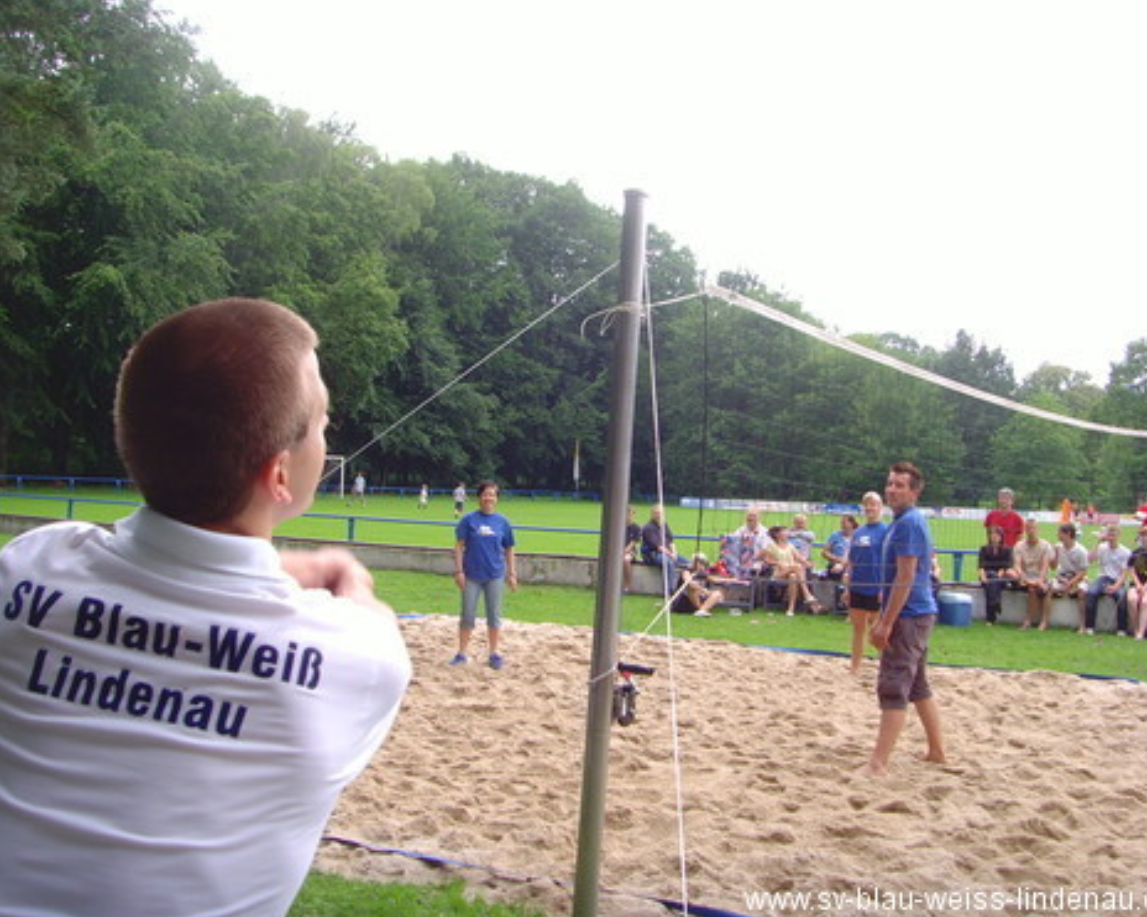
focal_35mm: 41
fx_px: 1392
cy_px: 456
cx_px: 574
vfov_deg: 36.5
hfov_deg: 44.8
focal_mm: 6.6
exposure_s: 1/125
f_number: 3.5
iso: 80
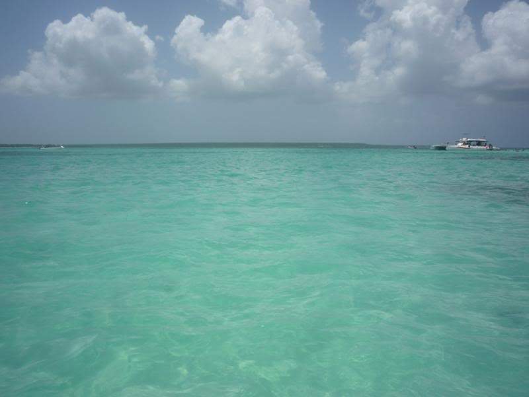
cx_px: 264
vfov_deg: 44.2
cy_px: 198
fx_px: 489
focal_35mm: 32
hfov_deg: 56.8
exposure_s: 1/800
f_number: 6.3
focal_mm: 5.2
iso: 100
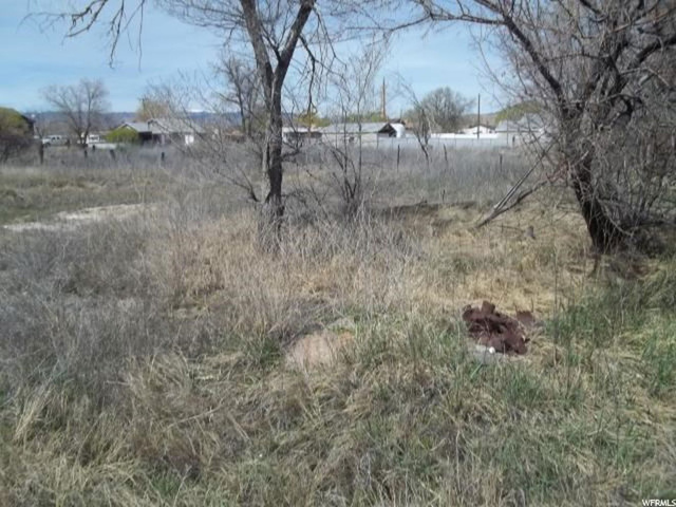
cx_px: 338
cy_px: 254
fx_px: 625
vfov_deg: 44.2
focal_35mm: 32
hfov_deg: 56.8
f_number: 8.8
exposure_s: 1/200
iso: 64
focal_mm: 5.7
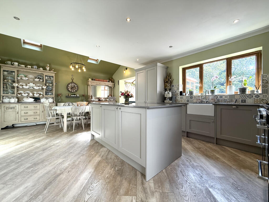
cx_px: 134
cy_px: 101
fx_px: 109
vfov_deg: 85.7
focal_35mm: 14
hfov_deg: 102.1
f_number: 2.2
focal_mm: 2.22
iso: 80
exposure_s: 1/100
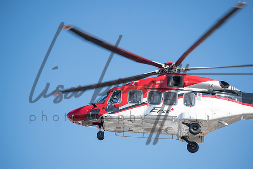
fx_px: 1002
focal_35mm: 142
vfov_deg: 9.6
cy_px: 84
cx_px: 126
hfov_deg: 14.4
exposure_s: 1/500
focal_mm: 95
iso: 100
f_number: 4.8
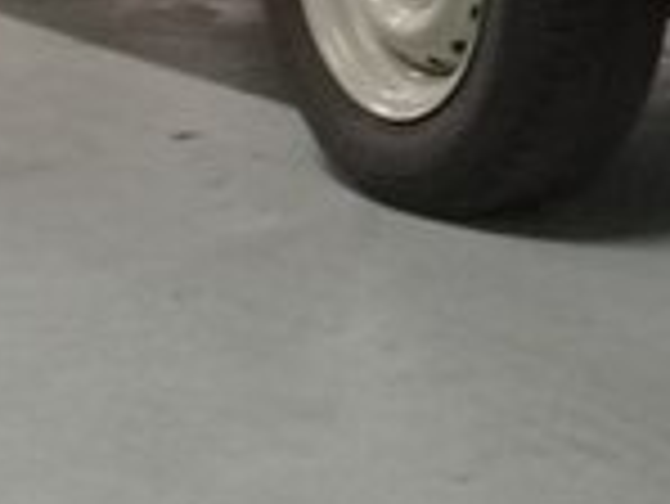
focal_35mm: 137
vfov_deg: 10.5
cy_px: -263
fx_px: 2654
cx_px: 764
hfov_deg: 14.0
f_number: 2.2
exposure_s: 1/20
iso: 200
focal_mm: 3.3
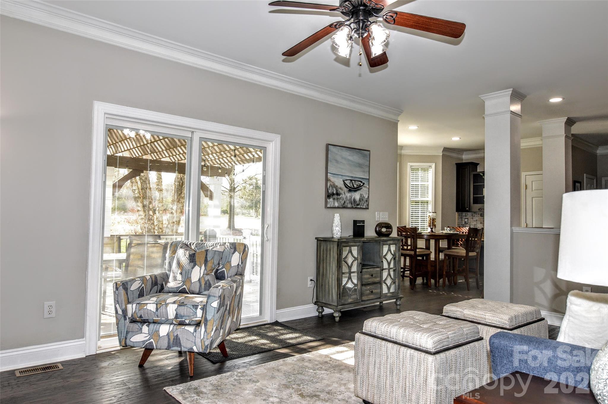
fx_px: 405
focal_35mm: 24
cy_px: 202
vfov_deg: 53.0
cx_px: 304
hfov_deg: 73.8
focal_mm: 16
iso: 400
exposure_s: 1/125
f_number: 5.6
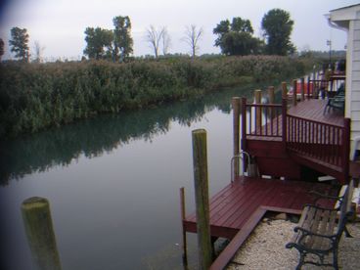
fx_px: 385
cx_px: 180
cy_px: 135
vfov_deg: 38.7
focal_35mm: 37
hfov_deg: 50.1
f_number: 2.8
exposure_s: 1/80
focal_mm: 5.7
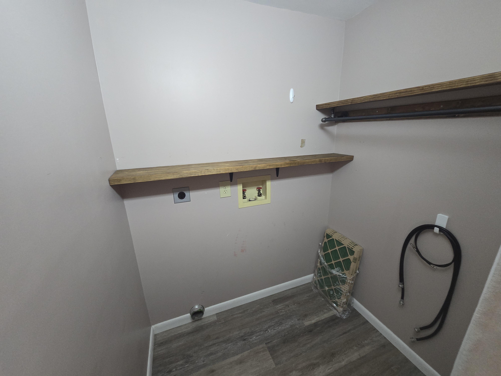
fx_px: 188
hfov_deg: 106.2
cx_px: 250
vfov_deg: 89.9
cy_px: 188
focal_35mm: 13
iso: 400
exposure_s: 1/60
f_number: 2.2
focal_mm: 2.2
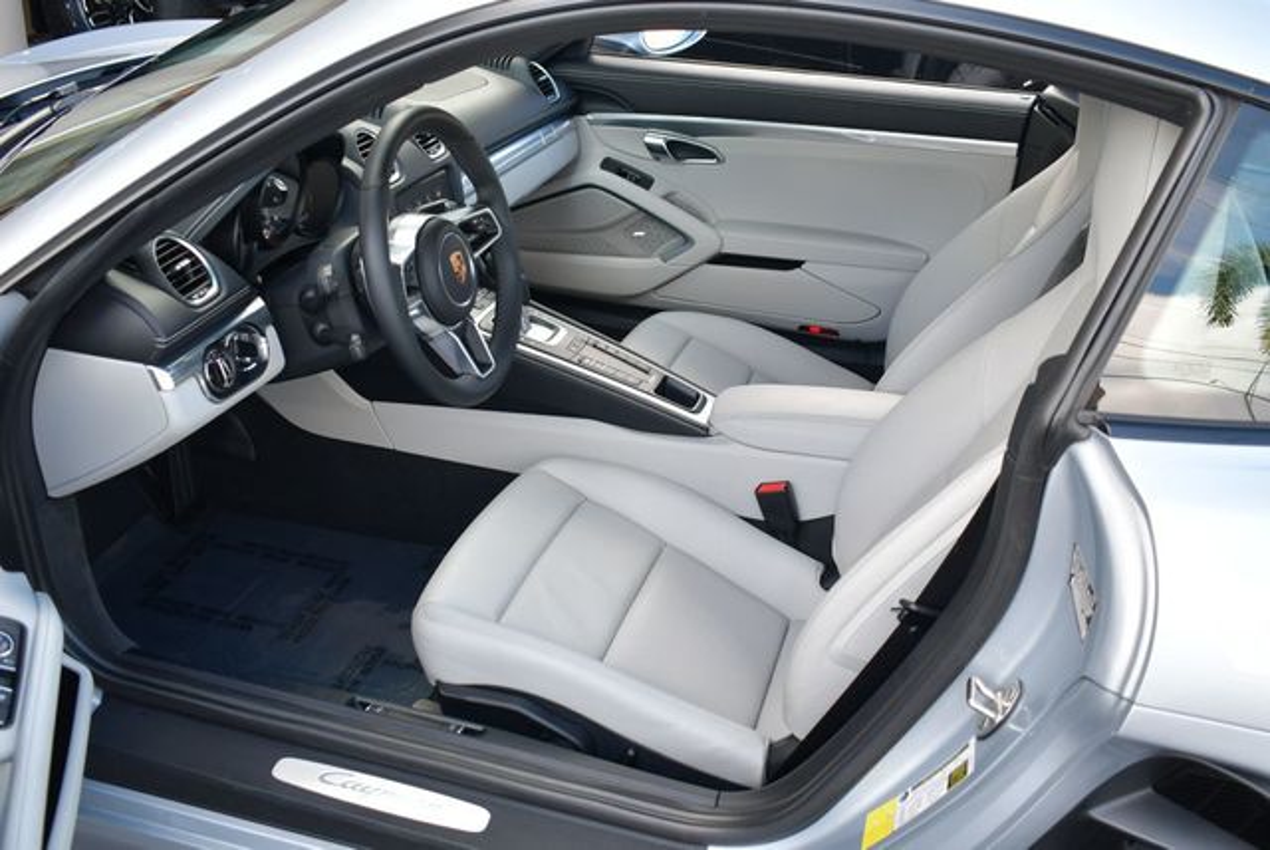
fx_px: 1271
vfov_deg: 36.9
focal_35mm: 36
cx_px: 635
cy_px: 425
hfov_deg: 53.1
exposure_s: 1/250
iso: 400
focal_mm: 18
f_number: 3.5
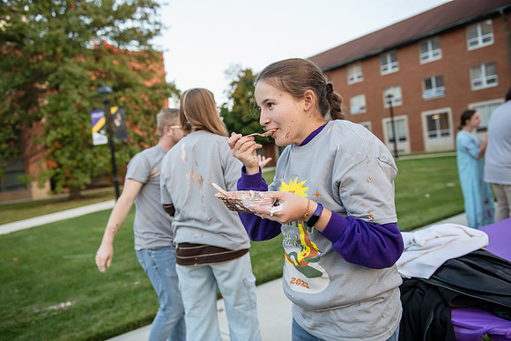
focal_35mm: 34
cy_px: 170
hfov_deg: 55.8
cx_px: 256
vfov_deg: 38.9
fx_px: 483
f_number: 3.2
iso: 800
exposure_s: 1/320
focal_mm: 34
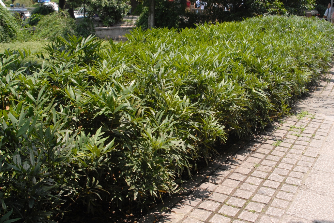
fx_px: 390
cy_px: 112
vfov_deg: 32.0
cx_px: 167
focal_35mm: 42
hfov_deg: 46.4
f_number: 8
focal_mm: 28
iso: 400
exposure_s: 1/250
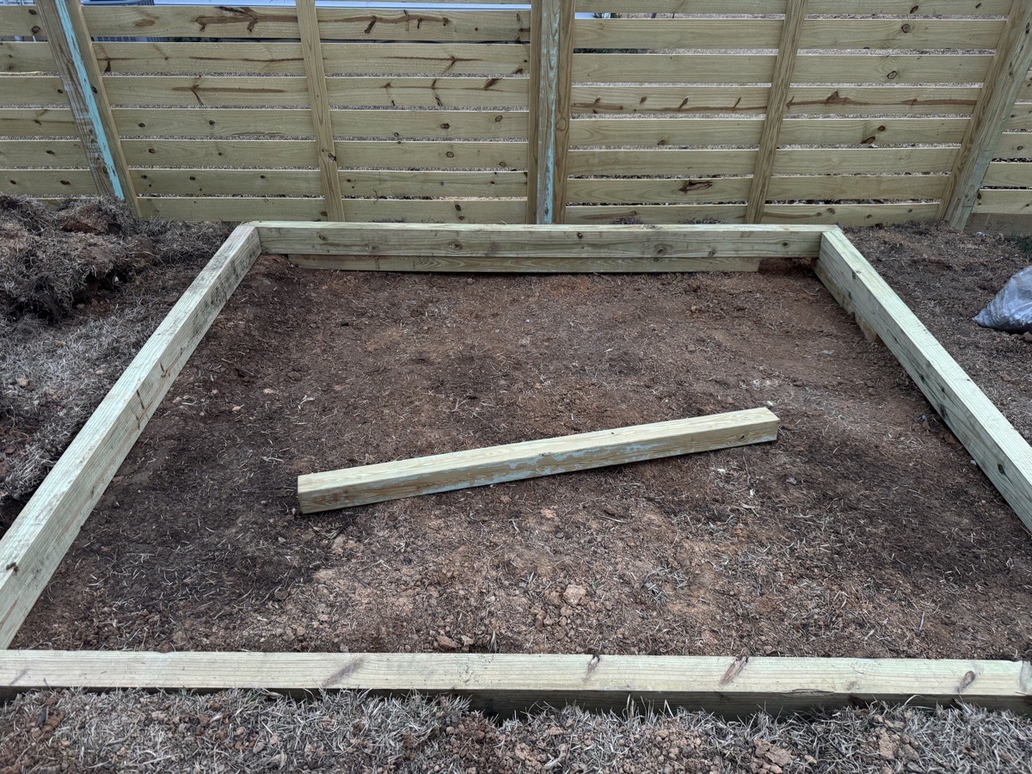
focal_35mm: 24
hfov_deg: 71.6
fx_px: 716
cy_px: 387
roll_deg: -1.2
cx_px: 516
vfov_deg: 56.8
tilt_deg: -36.3
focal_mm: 6.76
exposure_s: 1/60
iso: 250
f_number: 1.78
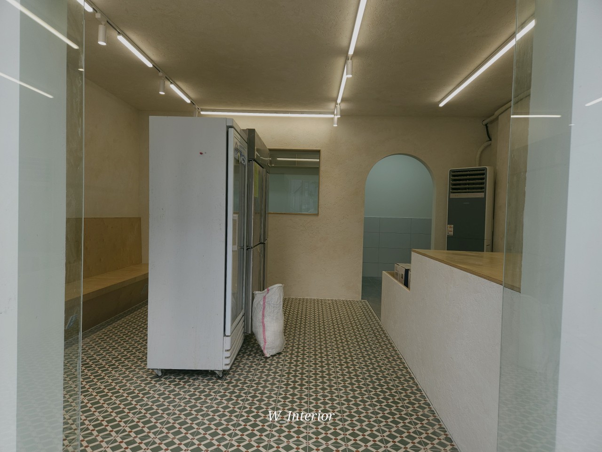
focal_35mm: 23
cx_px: 301
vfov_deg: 58.9
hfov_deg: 73.9
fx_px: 400
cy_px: 226
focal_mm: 5.4
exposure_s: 1/248
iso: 50
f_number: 1.8
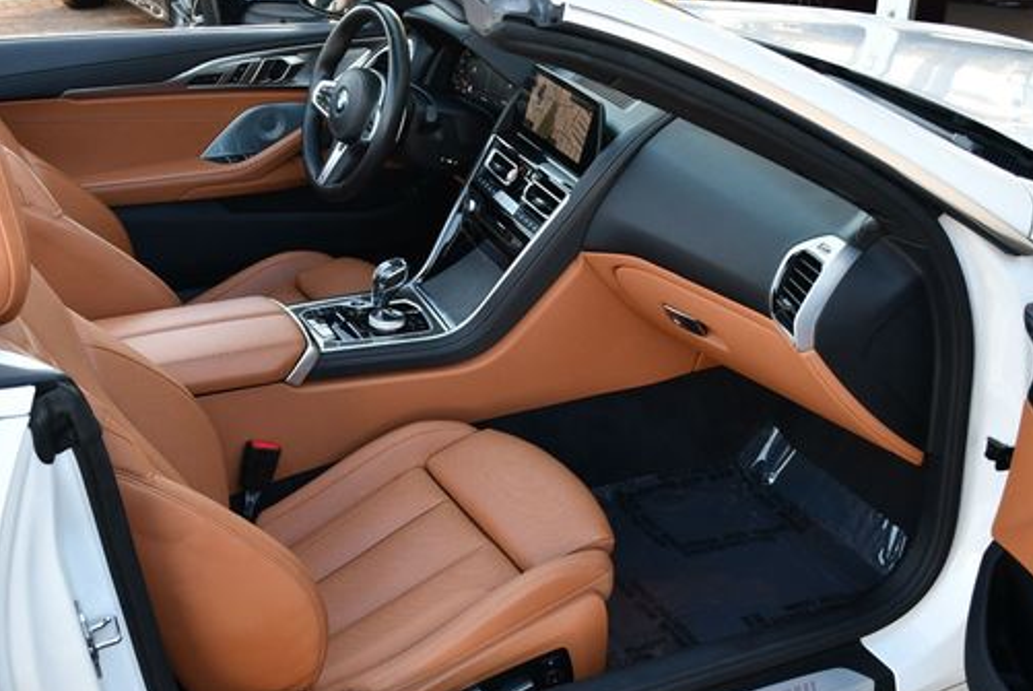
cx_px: 427
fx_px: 1321
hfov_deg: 42.6
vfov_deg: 29.3
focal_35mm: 46
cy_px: 365
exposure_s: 1/250
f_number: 4
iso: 400
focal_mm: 18
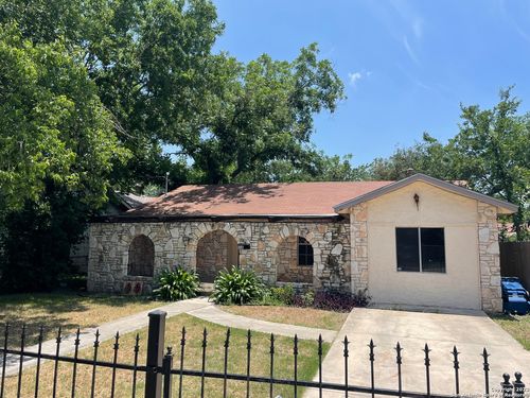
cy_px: 199
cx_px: 265
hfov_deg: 67.3
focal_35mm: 26
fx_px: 398
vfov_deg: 53.1
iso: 32
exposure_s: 1/2817
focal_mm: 4.2
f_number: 1.6
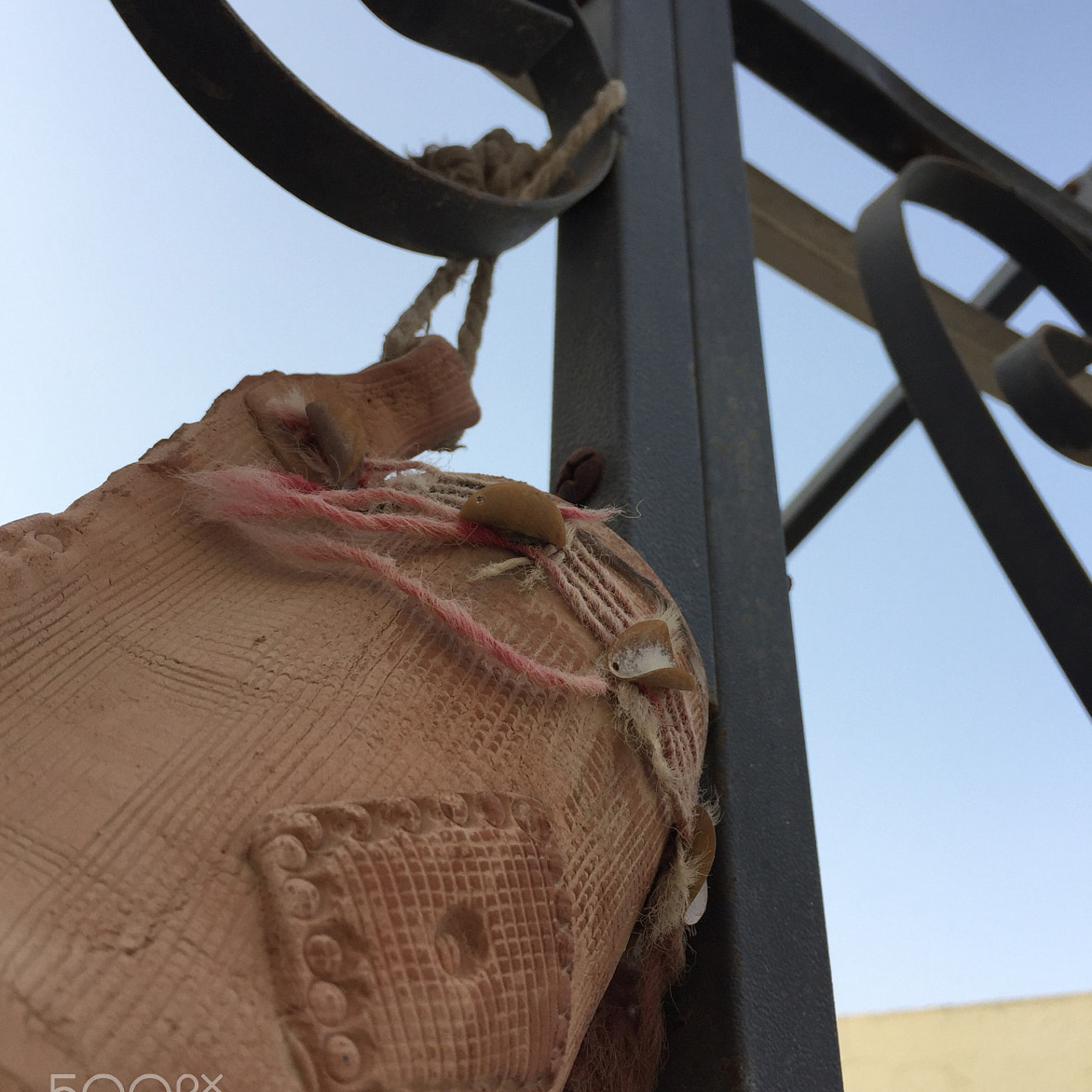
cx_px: 551
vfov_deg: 47.1
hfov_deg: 47.2
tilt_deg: +41.9
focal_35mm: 35
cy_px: 472
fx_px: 1249
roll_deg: -2.9
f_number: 2.2
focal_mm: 4.15
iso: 32
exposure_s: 1/694
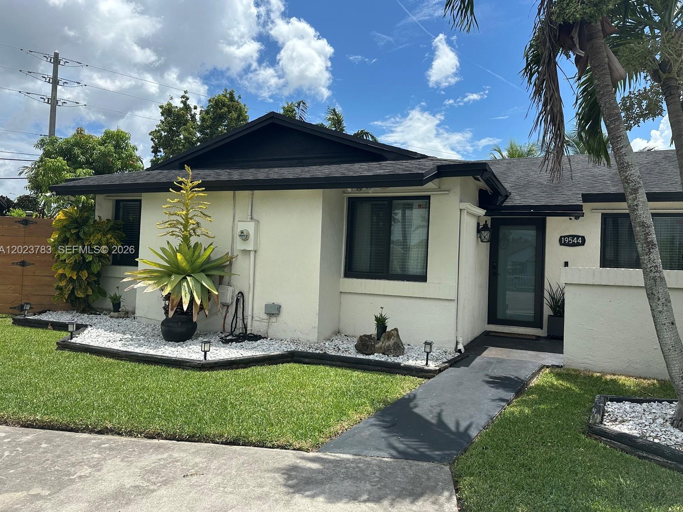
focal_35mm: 25
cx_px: 352
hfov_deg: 69.4
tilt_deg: +2.1
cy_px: 251
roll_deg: -2.3
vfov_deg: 54.9
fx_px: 493
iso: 80
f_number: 1.78
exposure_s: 1/5000
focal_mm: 6.86
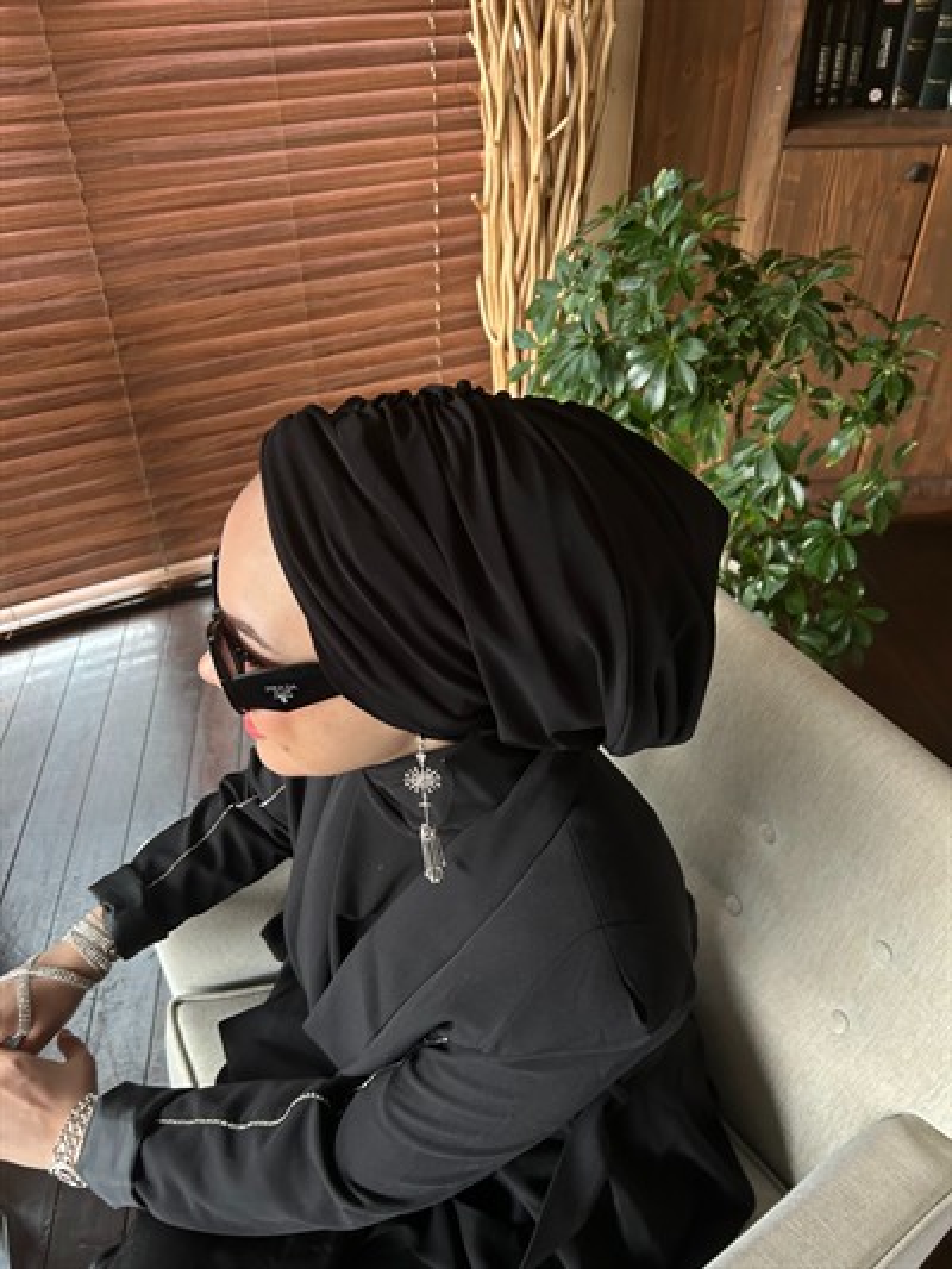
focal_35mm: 26
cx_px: 476
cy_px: 634
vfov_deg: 67.3
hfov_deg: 53.1
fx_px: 953
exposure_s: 1/50
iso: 250
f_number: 1.5
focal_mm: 5.7
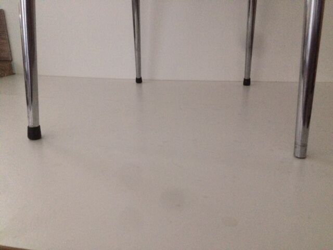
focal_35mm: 29
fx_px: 279
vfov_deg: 48.2
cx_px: 166
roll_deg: +0.3
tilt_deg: -18.1
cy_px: 125
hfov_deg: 61.7
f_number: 2.2
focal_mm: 4.15
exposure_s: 1/17
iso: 640
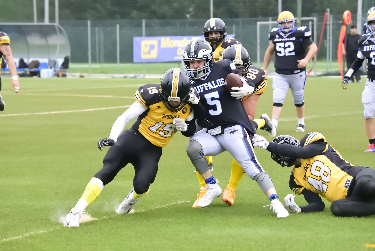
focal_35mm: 160
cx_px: 188
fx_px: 1667
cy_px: 126
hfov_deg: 12.8
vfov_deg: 8.6
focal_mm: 160
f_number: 8
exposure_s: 1/1600
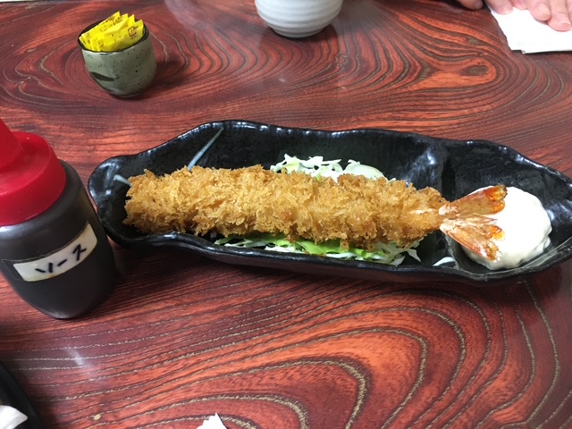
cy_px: 214
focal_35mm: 29
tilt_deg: -49.0
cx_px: 286
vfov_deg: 48.2
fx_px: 479
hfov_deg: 61.7
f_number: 2.2
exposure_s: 1/15
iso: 200
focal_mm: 4.15
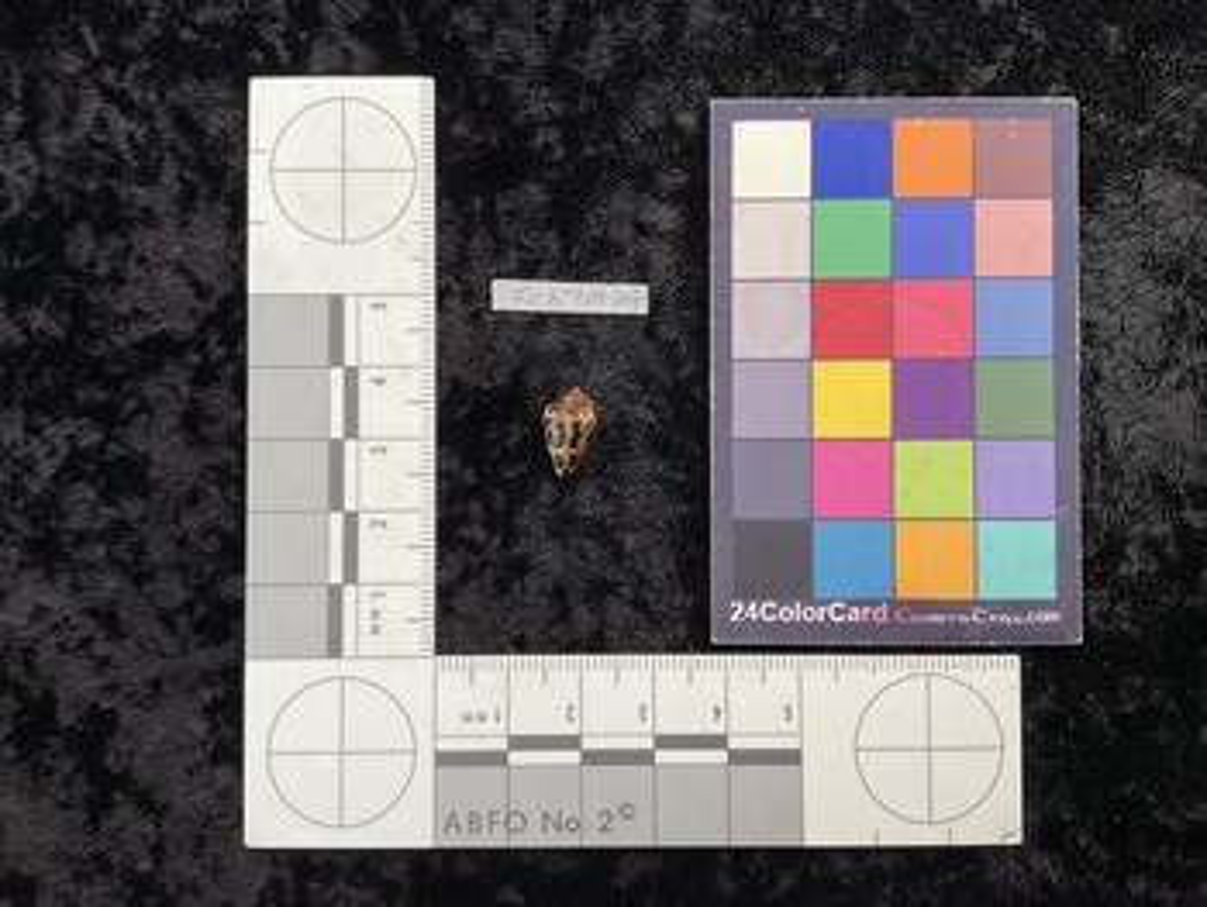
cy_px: 454
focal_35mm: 29
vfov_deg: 48.3
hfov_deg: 61.6
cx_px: 604
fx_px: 1012
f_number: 1.8
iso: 50
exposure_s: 1/50
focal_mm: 3
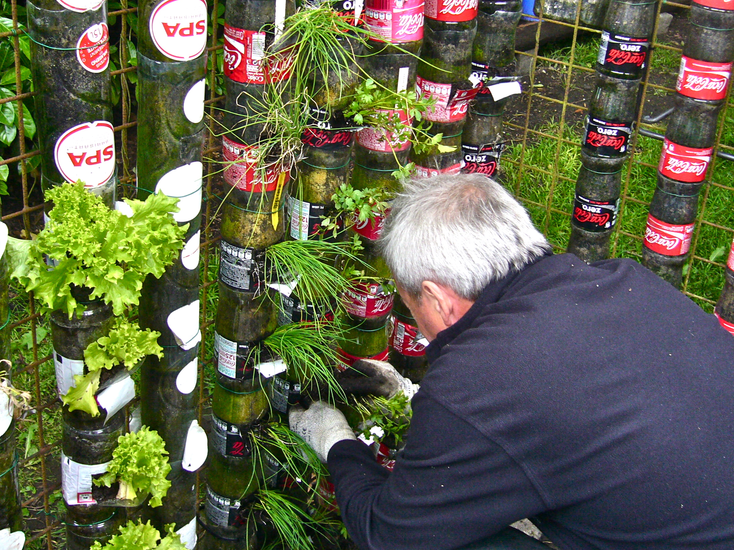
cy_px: 275
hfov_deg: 52.6
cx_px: 367
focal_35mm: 35
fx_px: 742
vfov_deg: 40.7
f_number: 2.8
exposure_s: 1/200
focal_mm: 5.8
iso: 100
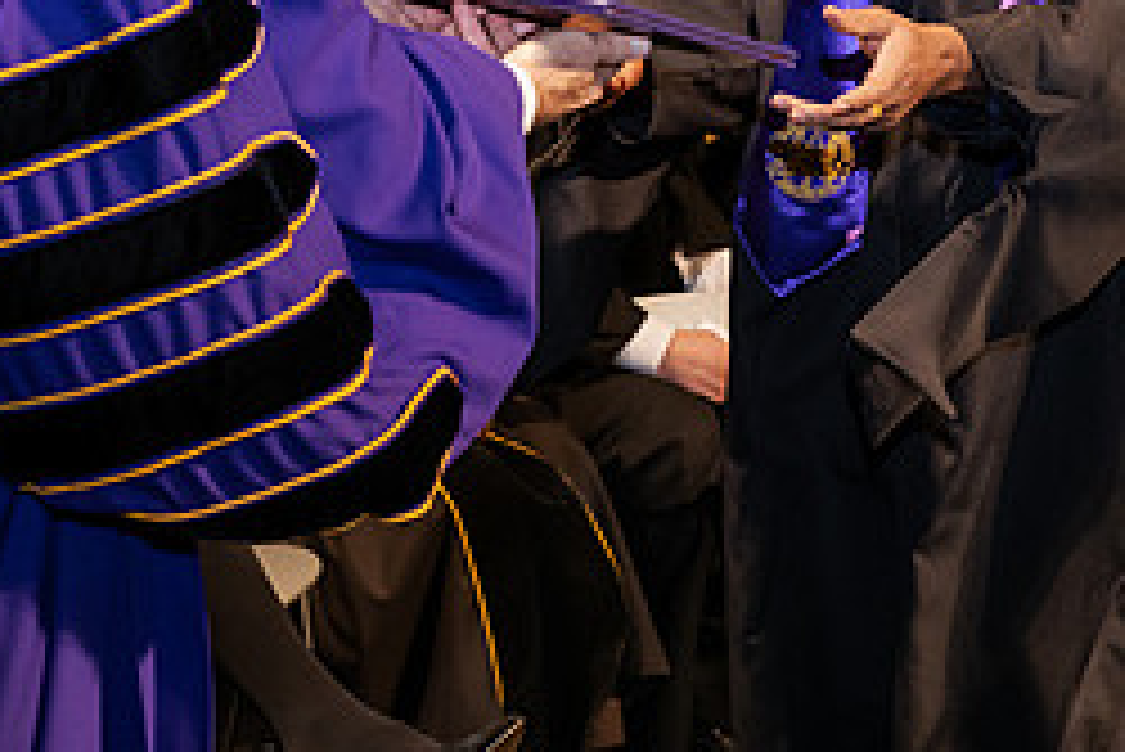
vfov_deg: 9.4
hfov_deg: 14.2
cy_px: -101
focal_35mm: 144
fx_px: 4502
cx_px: 522
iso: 1600
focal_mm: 62
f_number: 6.3
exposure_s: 1/200
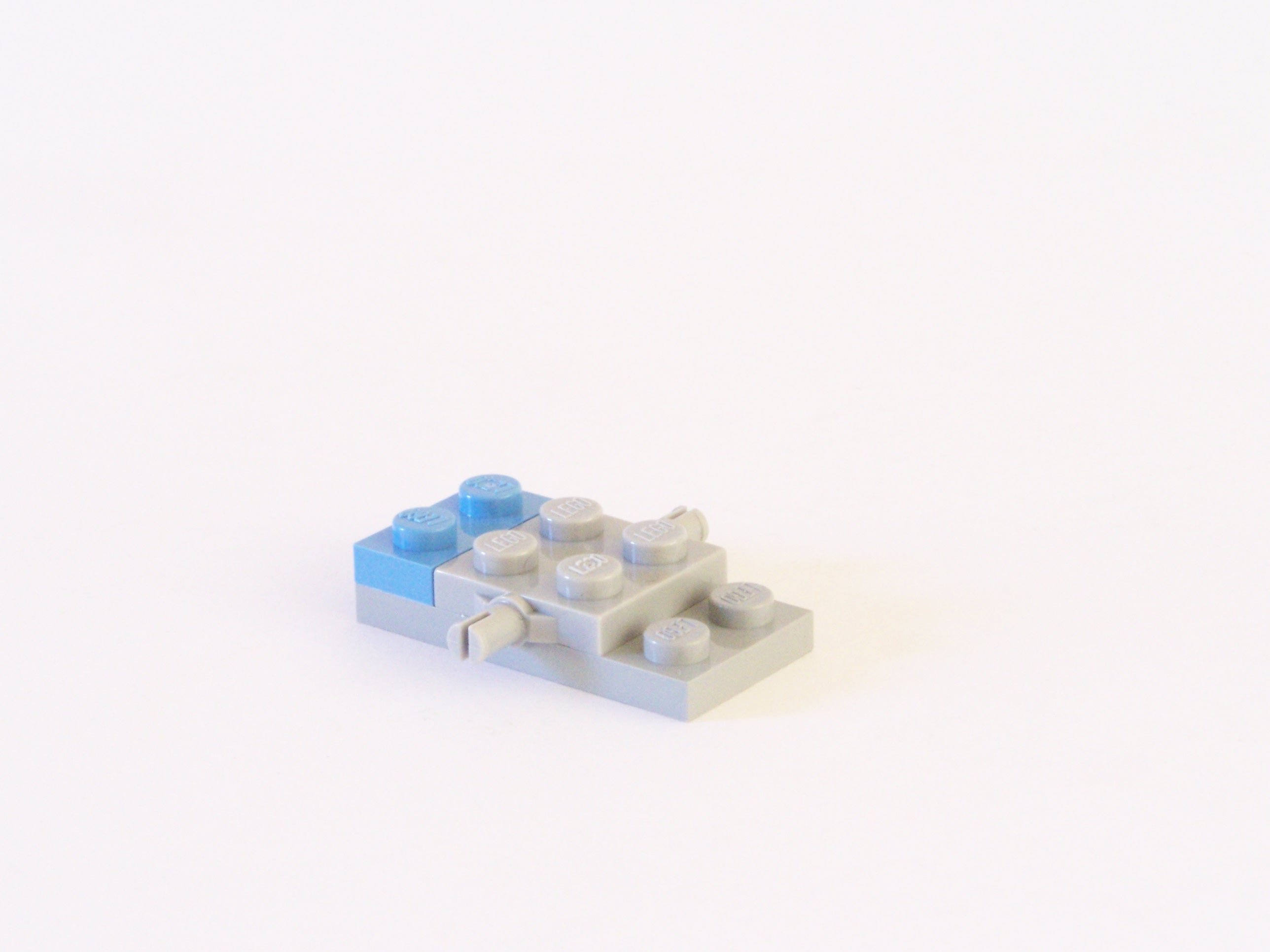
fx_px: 4293
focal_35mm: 117
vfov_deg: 12.7
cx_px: 635
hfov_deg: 16.8
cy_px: 476
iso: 400
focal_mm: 19.4
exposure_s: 1/8
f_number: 8
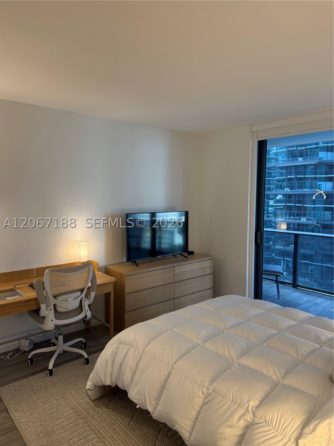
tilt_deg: -5.5
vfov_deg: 71.6
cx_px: 167
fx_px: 309
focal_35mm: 24
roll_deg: -0.4
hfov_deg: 56.8
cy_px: 223
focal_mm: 6.76
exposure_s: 1/120
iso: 160
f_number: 1.78
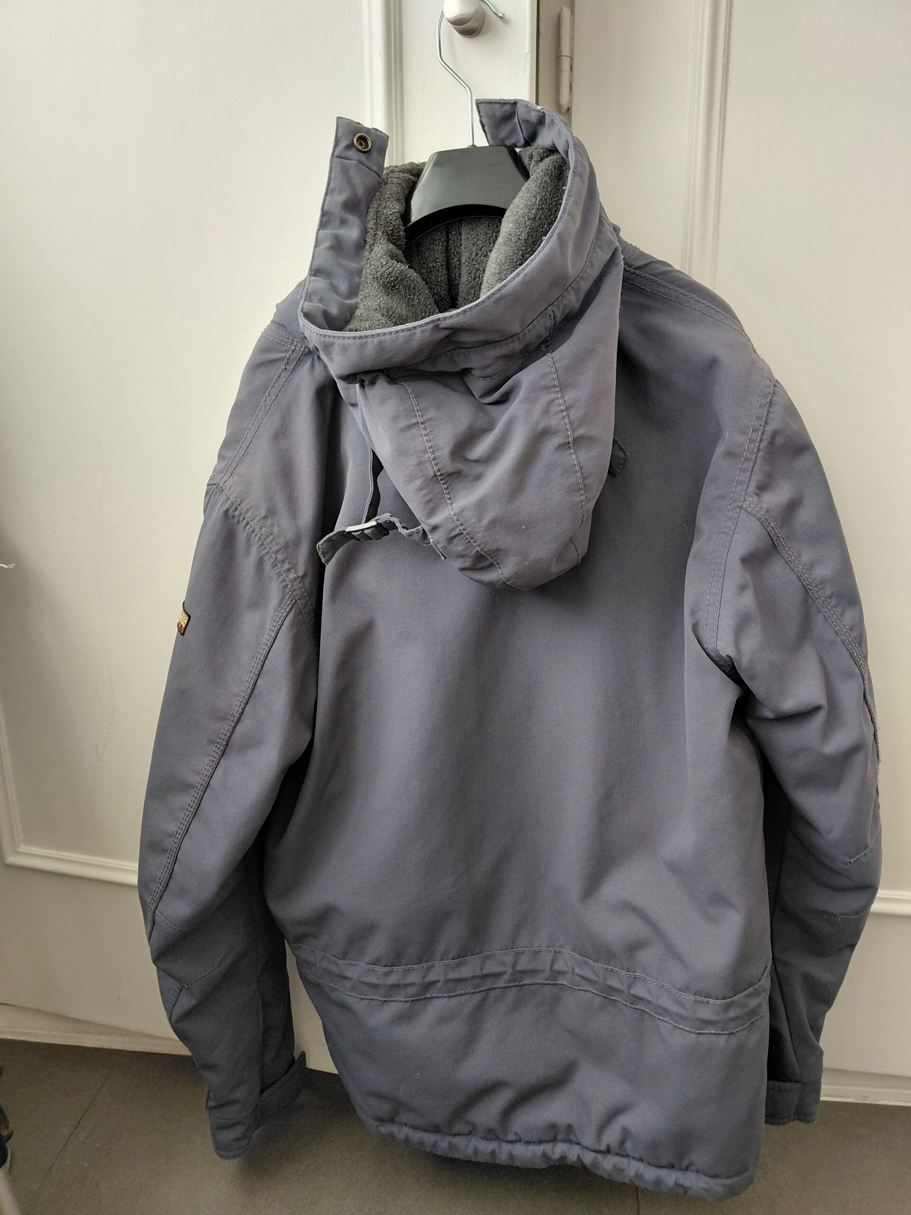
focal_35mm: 25
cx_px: 456
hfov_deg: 54.9
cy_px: 608
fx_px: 877
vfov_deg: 69.4
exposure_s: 1/120
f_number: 1.8
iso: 200
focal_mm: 4.69
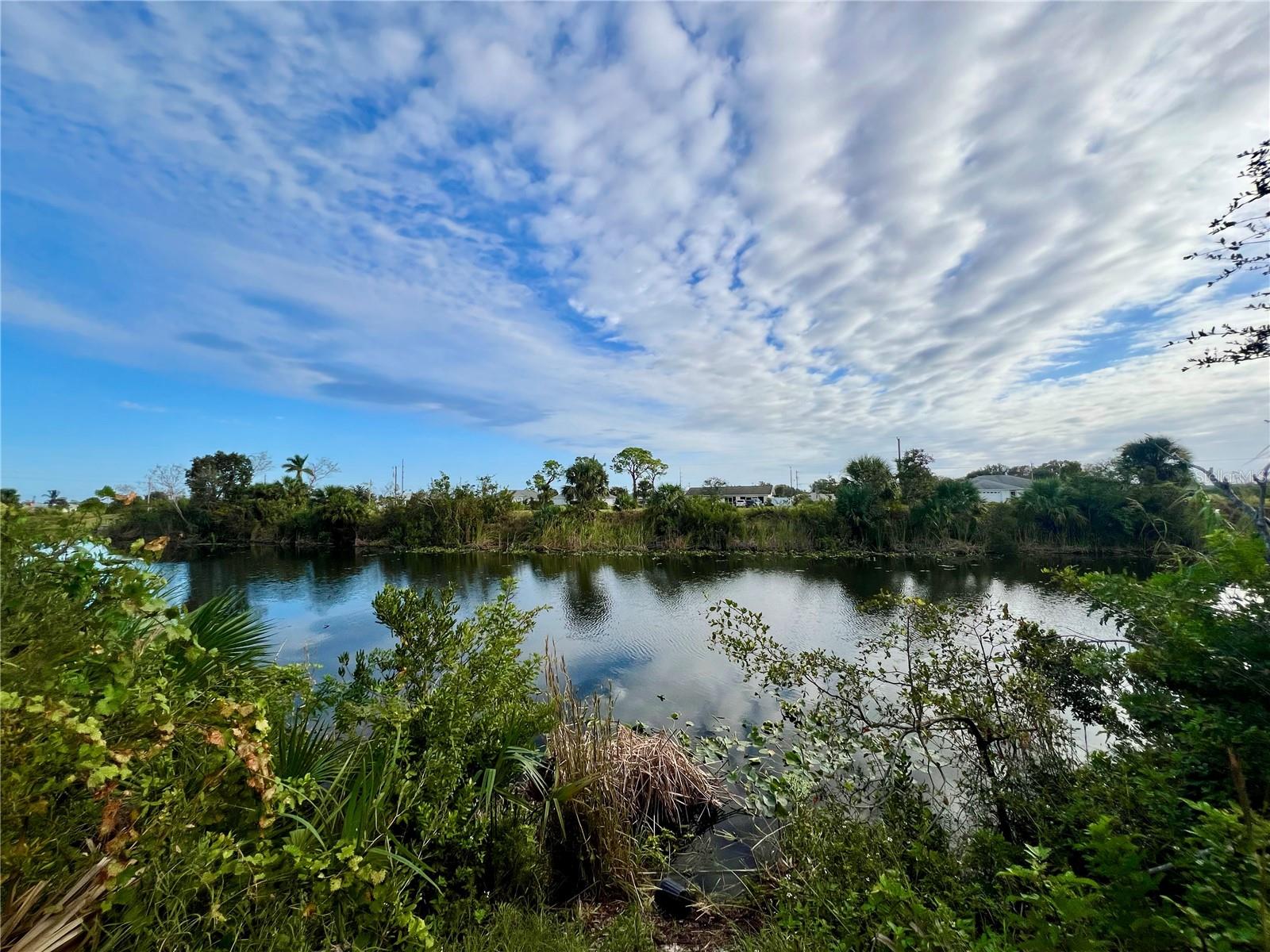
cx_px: 635
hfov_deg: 106.2
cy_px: 476
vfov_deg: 89.9
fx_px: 477
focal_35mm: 13
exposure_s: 1/2096
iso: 32
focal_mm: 1.57
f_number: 1.8
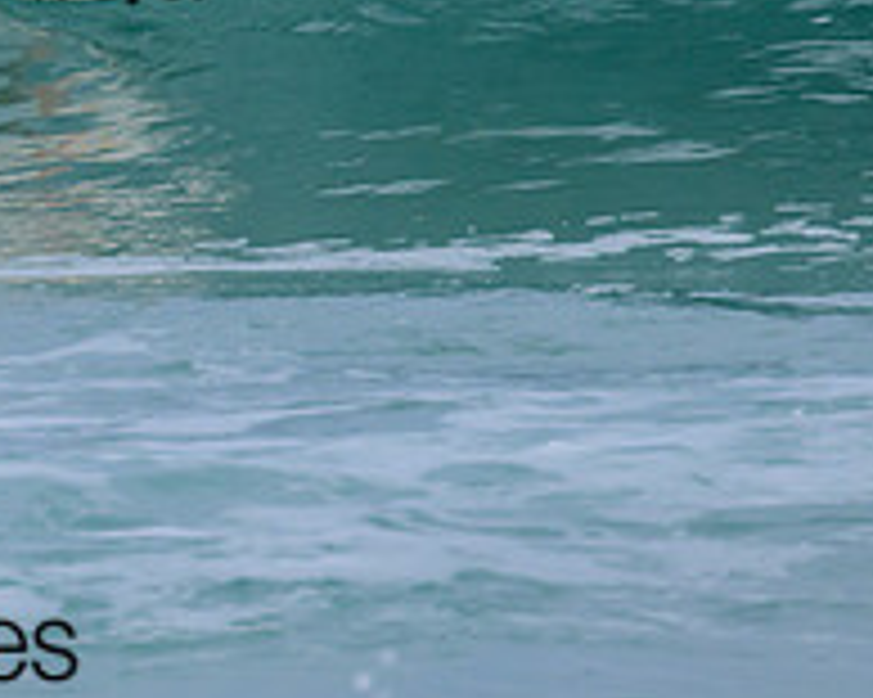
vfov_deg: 0.7
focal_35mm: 2249
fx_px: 58079
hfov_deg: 0.9
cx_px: -270
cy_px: -106
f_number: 11
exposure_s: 1/2000
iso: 720
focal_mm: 800
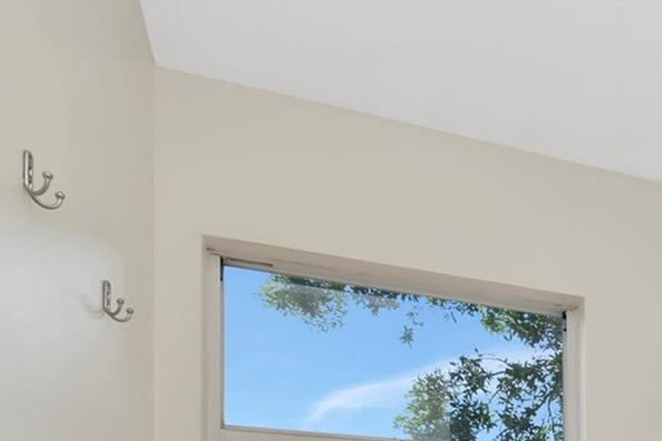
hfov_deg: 35.7
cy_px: 629
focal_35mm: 44
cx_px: 780
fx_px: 809
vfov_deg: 24.8
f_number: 10
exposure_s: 1/200
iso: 200
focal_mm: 10
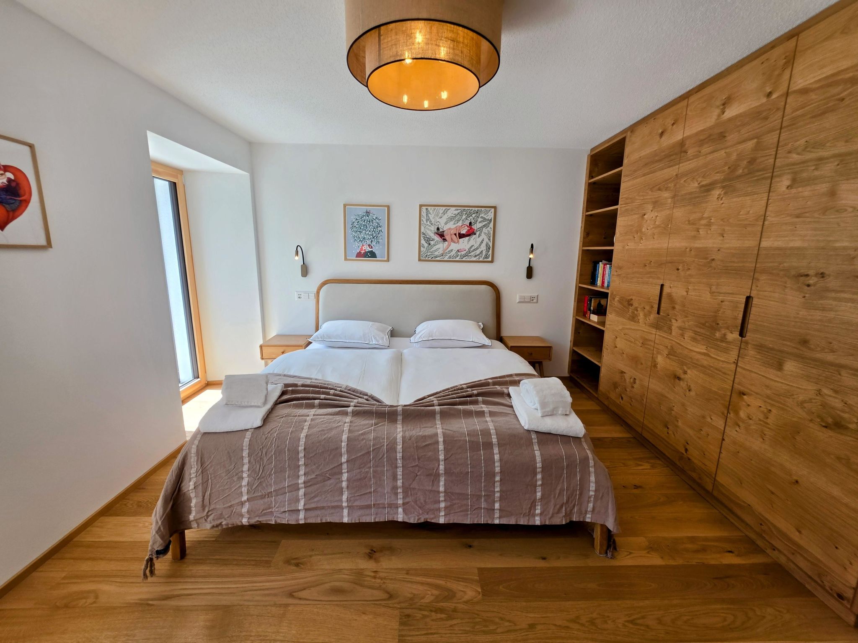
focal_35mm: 13
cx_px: 429
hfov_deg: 106.2
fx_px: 322
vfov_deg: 89.9
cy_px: 322
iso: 16
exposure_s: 1/100
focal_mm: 2.2
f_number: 1.9
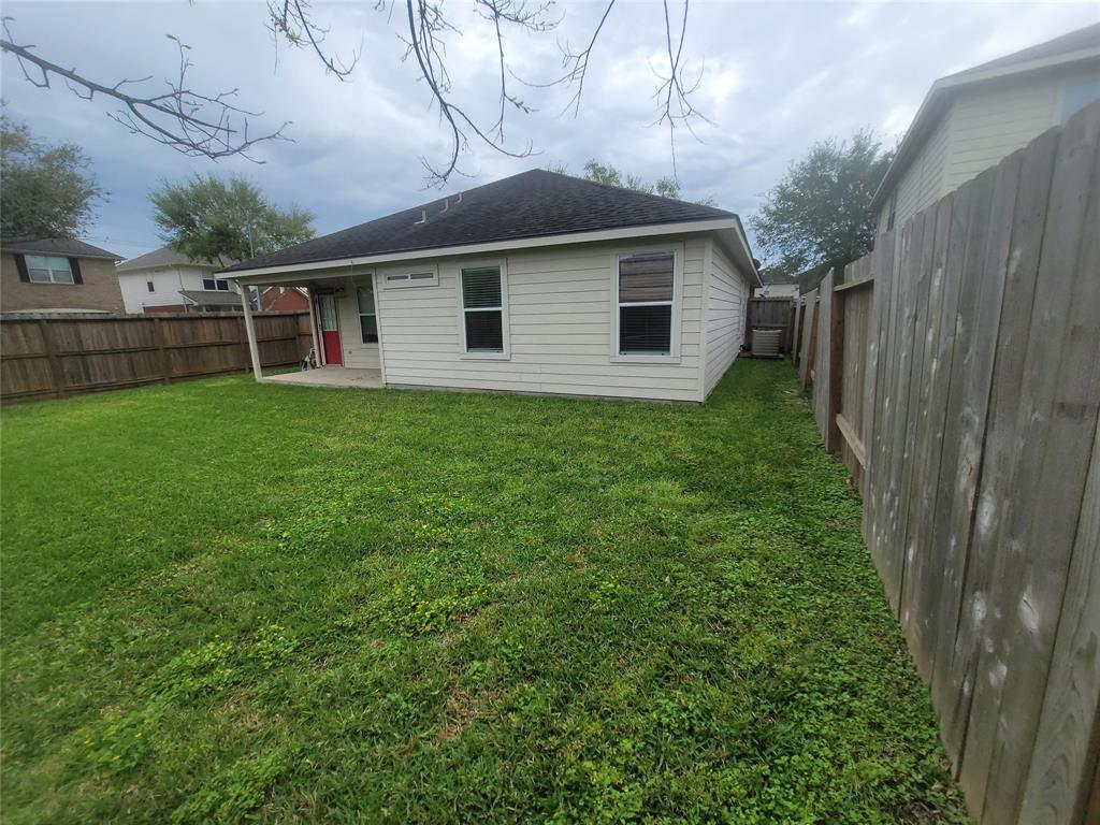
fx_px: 413
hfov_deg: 106.2
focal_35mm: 13
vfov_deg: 89.9
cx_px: 550
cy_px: 412
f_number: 2.2
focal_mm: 2.2
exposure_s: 1/1120
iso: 64
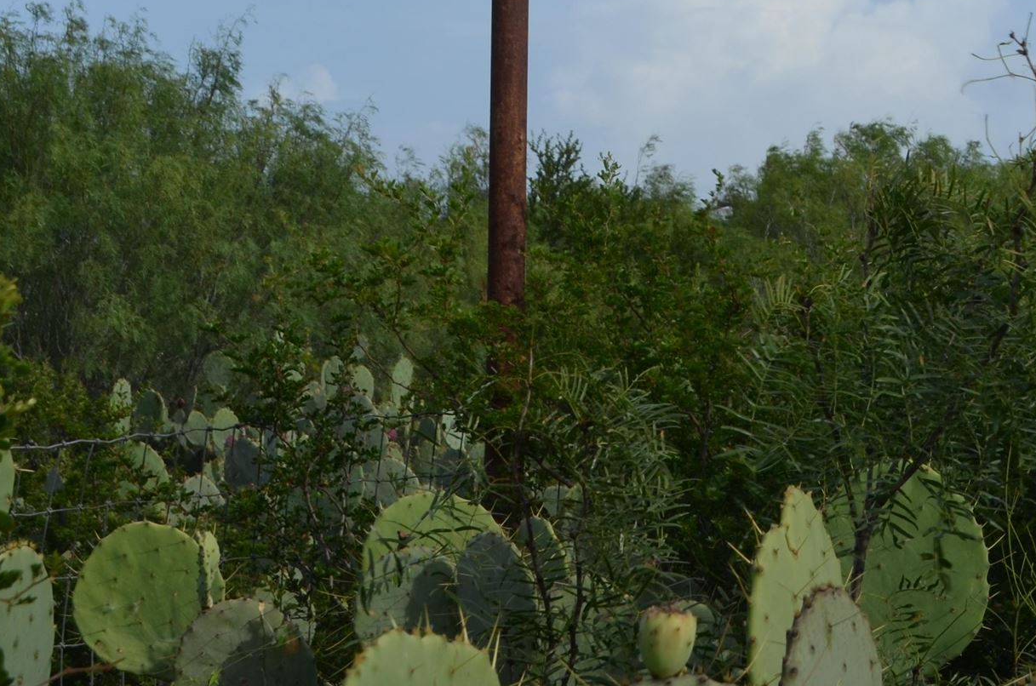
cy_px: 190
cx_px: 1110
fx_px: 3044
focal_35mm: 106
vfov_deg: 12.8
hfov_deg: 18.6
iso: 140
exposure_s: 1/250
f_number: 8
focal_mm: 28
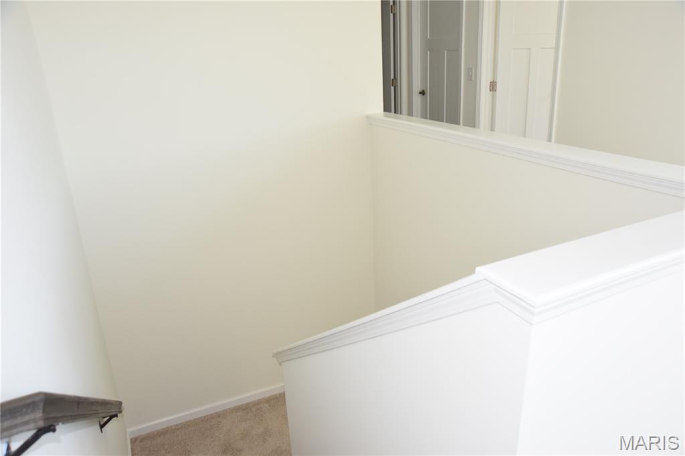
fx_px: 495
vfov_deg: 49.5
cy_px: 228
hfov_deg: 69.4
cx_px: 342
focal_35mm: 26
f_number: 6.3
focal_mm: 26
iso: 2000
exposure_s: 1/200
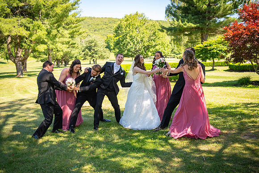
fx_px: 259
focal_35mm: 36
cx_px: 130
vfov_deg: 36.8
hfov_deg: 53.2
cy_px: 86
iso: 250
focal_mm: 36
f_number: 3.2
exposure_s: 1/800
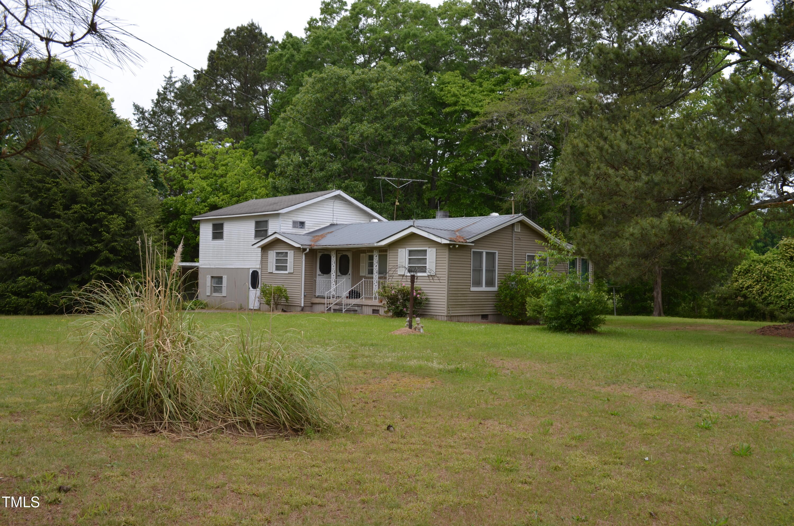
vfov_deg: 39.8
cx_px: 397
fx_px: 726
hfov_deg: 57.3
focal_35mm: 33
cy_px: 263
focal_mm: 22
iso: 180
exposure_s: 1/250
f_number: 8
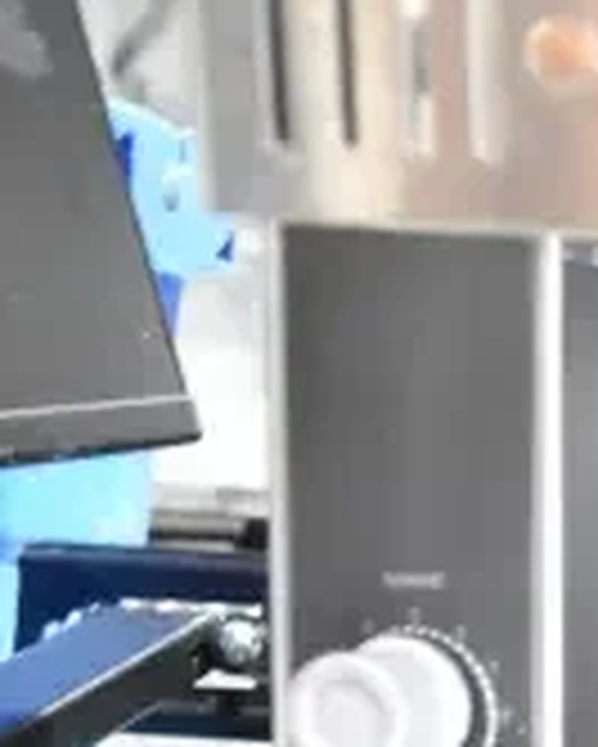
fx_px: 2056
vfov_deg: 19.7
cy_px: 821
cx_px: 1245
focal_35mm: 93
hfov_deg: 13.7
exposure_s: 1/30
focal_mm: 18
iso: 2200
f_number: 3.5
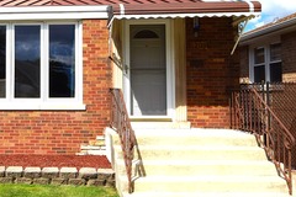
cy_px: 76
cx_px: 47
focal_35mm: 48
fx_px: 395
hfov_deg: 39.0
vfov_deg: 28.0
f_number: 9
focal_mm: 12
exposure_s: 1/320
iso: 200
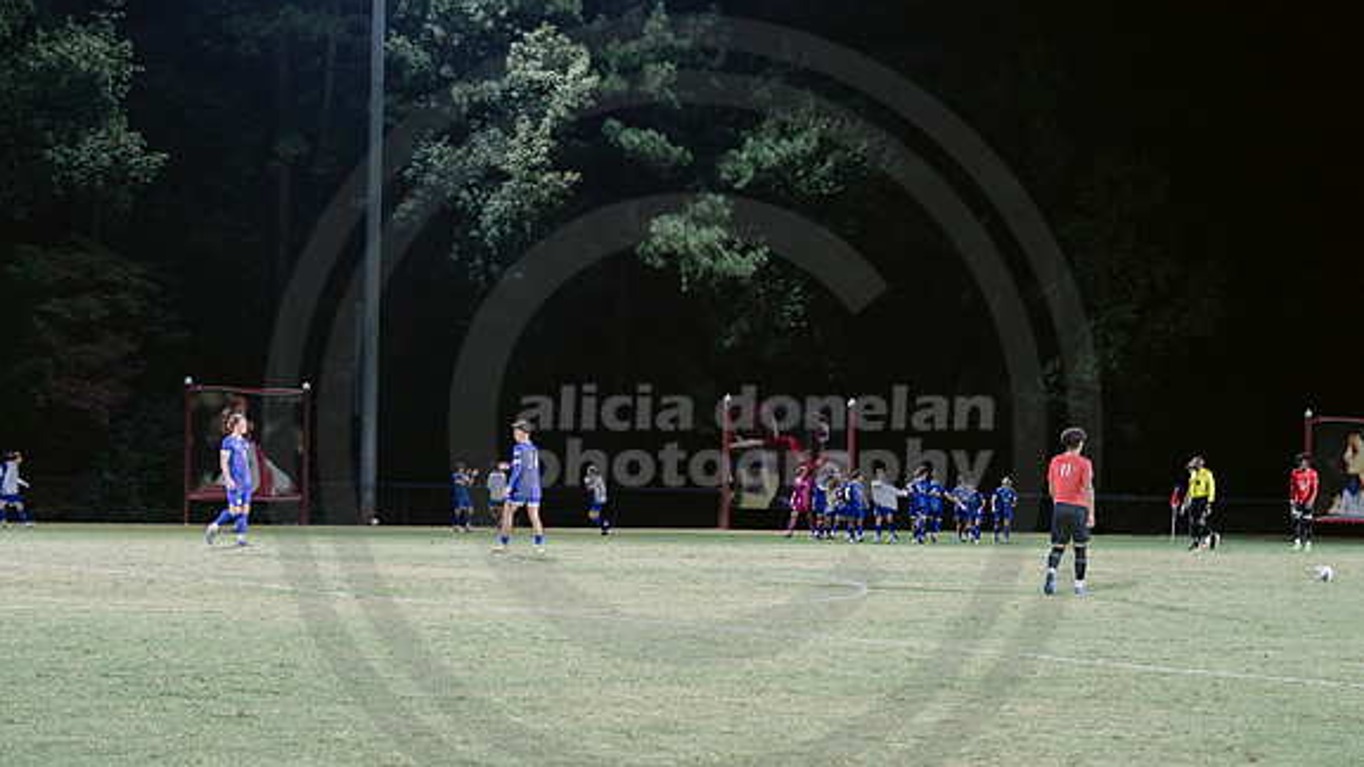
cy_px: 434
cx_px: 682
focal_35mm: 95
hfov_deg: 22.5
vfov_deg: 12.7
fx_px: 3436
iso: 2000
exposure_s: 1/160
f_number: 3.5
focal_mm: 90
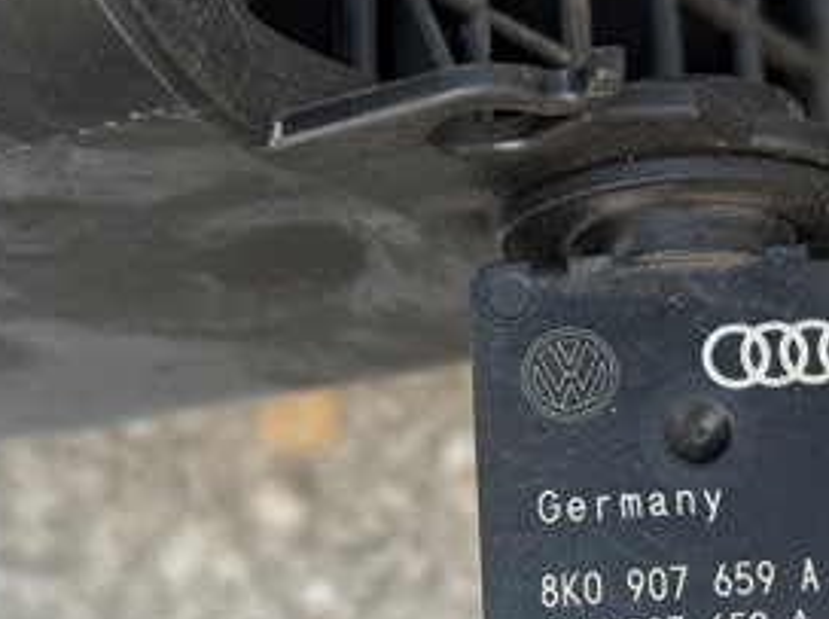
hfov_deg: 17.3
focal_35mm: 113
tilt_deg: -62.1
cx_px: 640
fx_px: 2701
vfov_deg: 13.0
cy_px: 486
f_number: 1.78
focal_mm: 6.76
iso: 160
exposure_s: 1/60
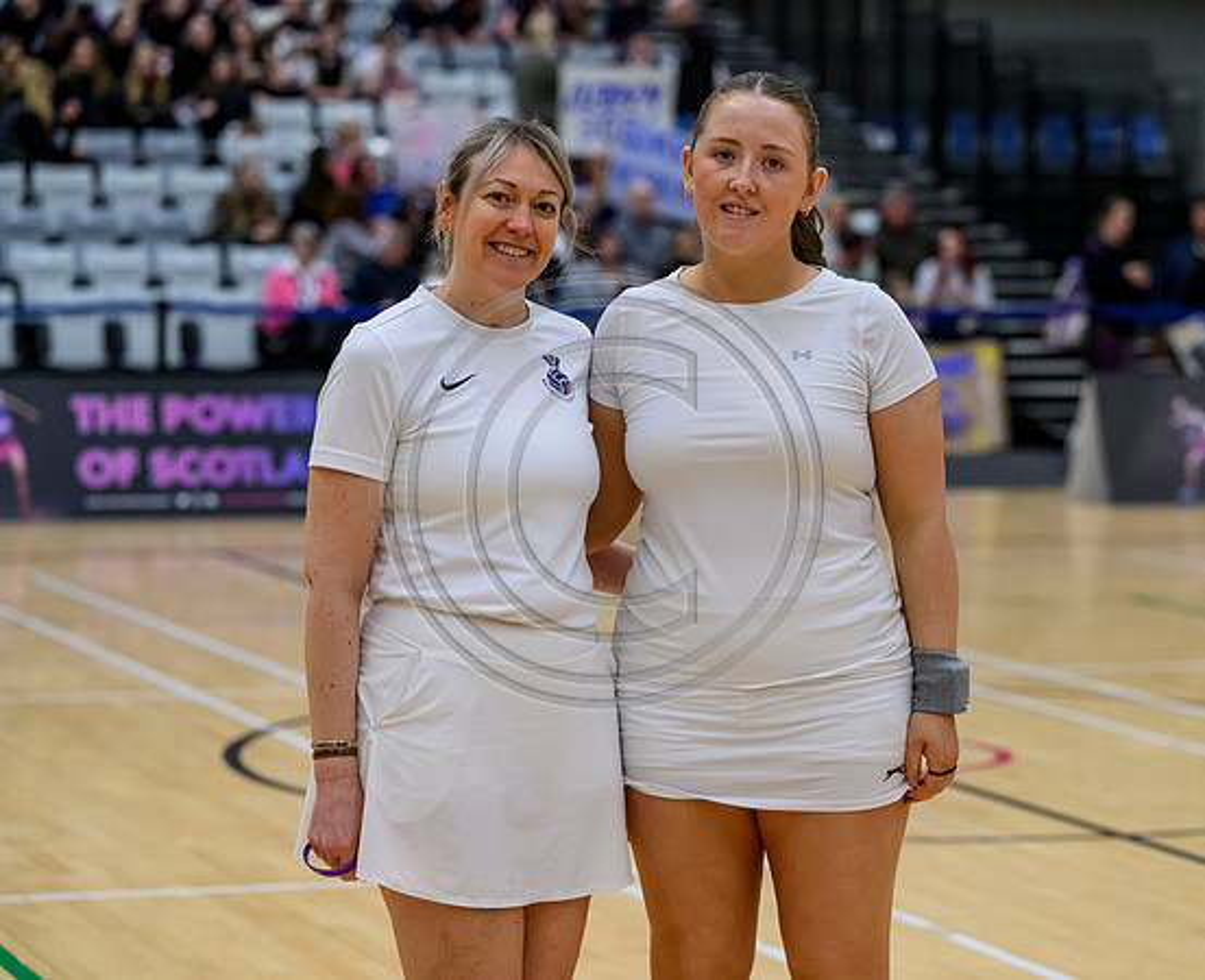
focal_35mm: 120
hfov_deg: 15.8
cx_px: 763
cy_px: 509
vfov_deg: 12.9
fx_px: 4323
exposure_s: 1/1250
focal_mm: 102
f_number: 3.5
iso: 6400
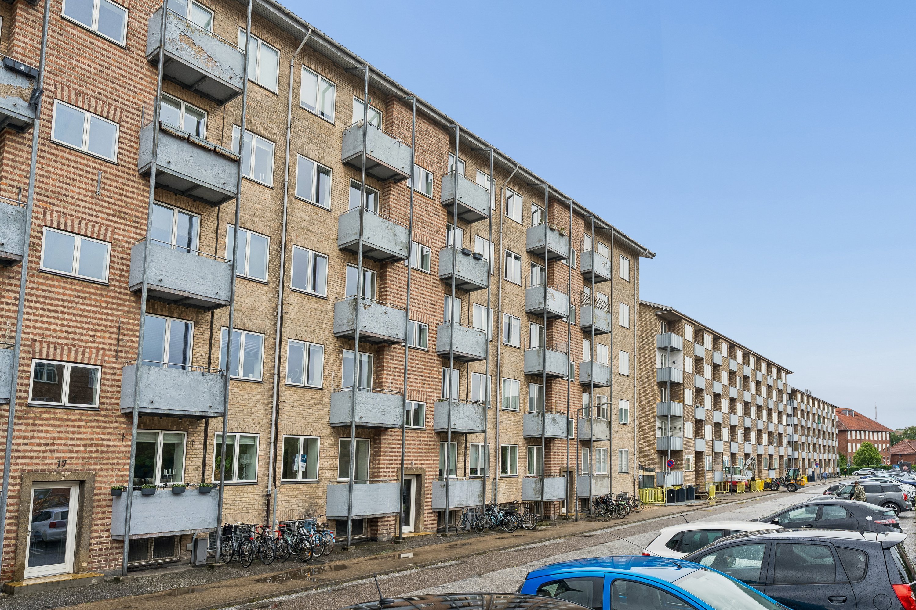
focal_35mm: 24
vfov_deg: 53.1
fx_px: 611
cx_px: 458
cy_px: 305
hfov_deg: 73.7
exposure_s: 1/200
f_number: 8
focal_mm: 24
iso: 400
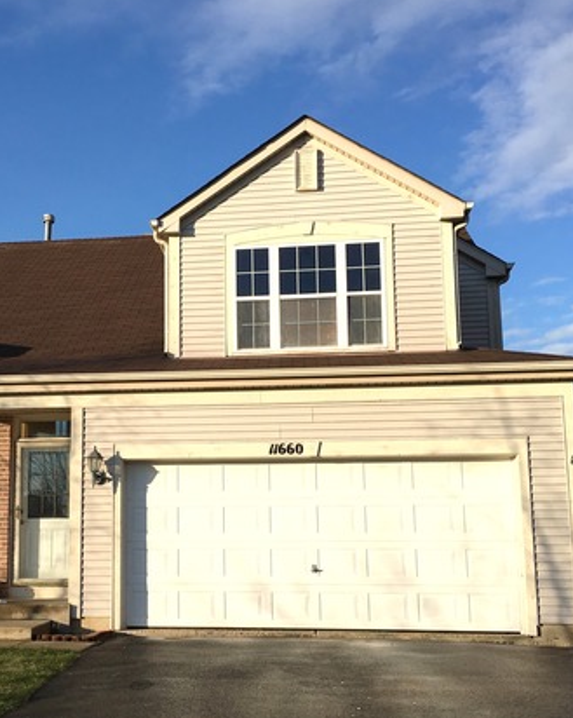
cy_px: 410
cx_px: 160
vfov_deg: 41.9
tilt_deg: +10.5
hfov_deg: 33.6
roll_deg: +0.5
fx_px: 934
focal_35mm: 44
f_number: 2.2
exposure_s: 1/1637
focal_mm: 4.15
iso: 25
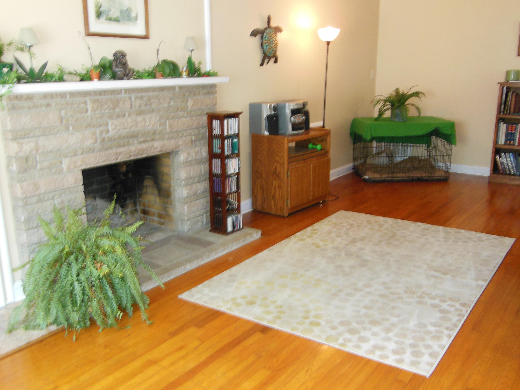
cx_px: 260
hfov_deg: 54.0
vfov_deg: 41.8
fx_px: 511
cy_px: 195
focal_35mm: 34
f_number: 3.9
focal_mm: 6
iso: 400
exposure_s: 1/30
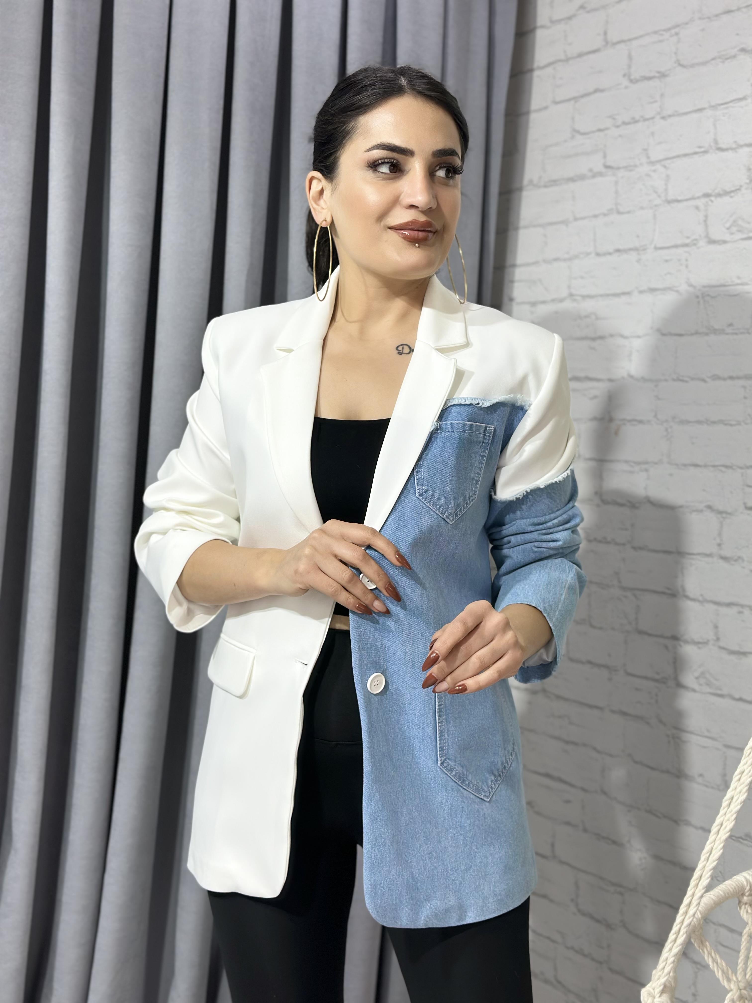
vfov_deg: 39.7
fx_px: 1390
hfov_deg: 30.3
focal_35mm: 48
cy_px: 502
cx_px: 376
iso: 80
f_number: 1.78
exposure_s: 1/100
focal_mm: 6.86
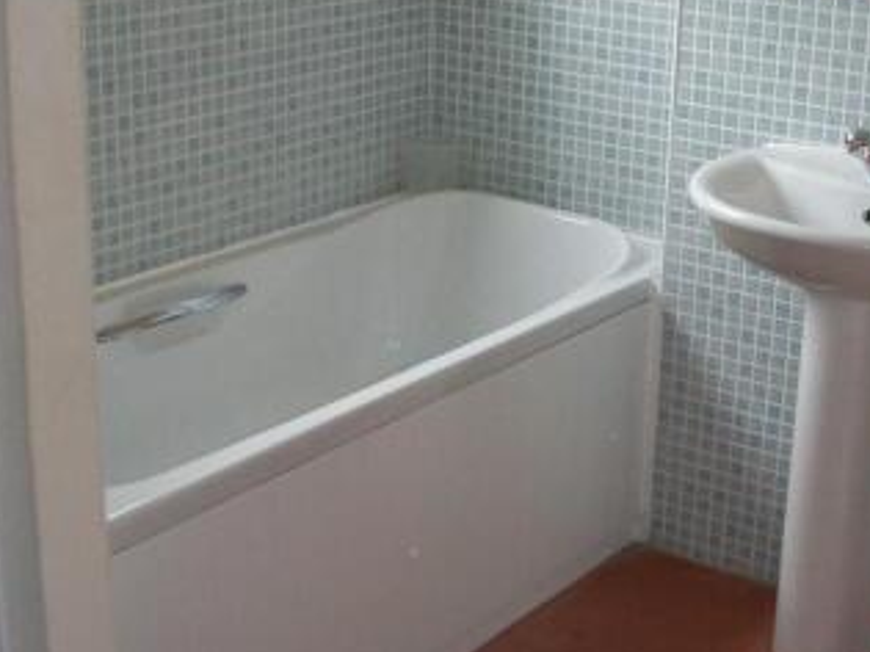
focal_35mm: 63
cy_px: 256
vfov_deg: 23.2
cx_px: 653
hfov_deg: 30.2
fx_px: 1583
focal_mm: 5.7
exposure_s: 1/60
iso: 120
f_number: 2.8
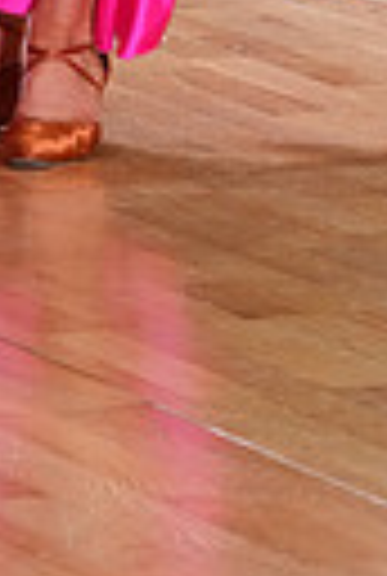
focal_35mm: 637
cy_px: -702
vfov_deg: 3.2
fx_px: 10216
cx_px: -142
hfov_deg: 2.2
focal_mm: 141
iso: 3200
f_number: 5.6
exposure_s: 1/200
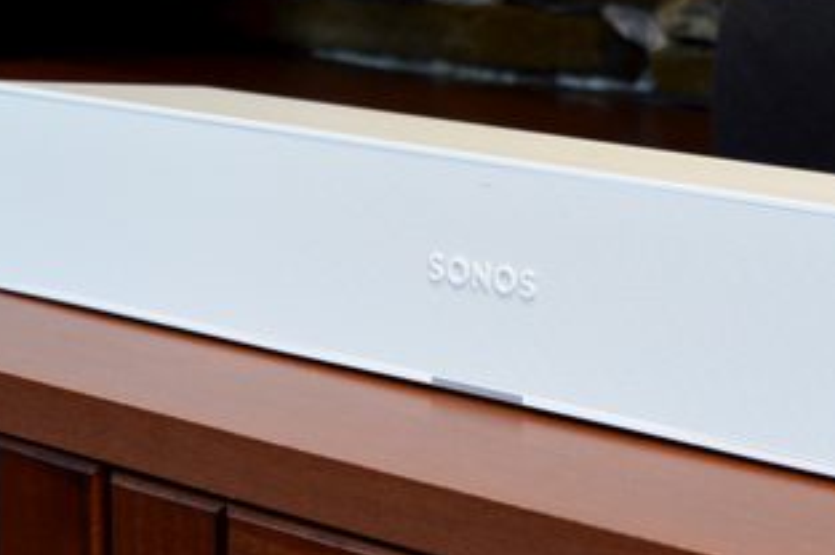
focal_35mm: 93
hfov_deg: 21.6
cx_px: 683
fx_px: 2158
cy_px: 346
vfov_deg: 14.6
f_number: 4
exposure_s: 1/40
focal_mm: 27
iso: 400
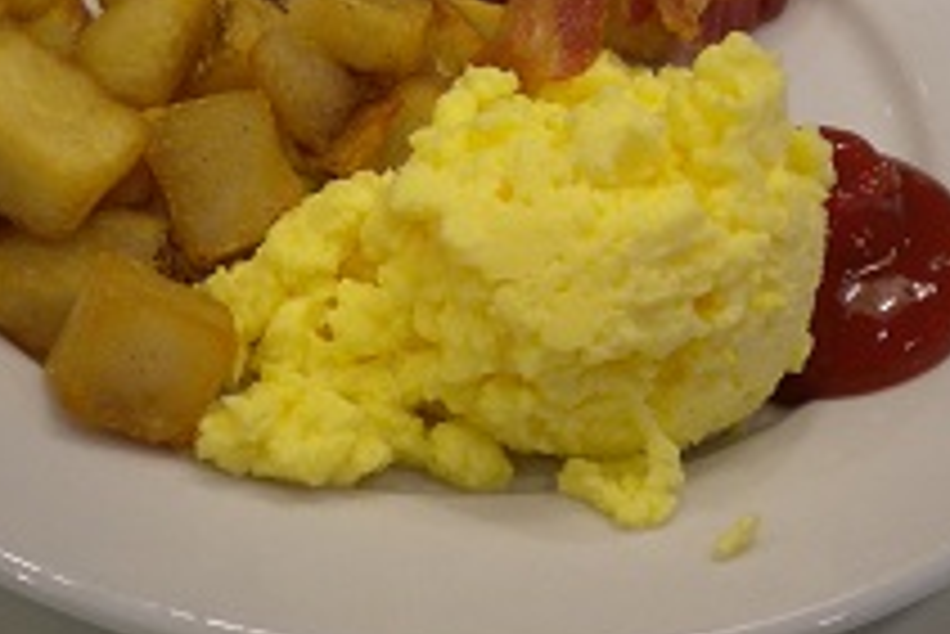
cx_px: 423
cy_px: 256
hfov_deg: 29.2
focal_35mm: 69
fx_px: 1822
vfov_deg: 19.7
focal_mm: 6.3
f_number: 3.1
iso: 168
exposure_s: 1/63
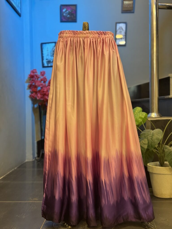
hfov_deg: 30.3
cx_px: 86
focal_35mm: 48
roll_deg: +0.7
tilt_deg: +0.1
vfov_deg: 39.7
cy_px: 114
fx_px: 318
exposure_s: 1/100
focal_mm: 6.76
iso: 125
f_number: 1.78
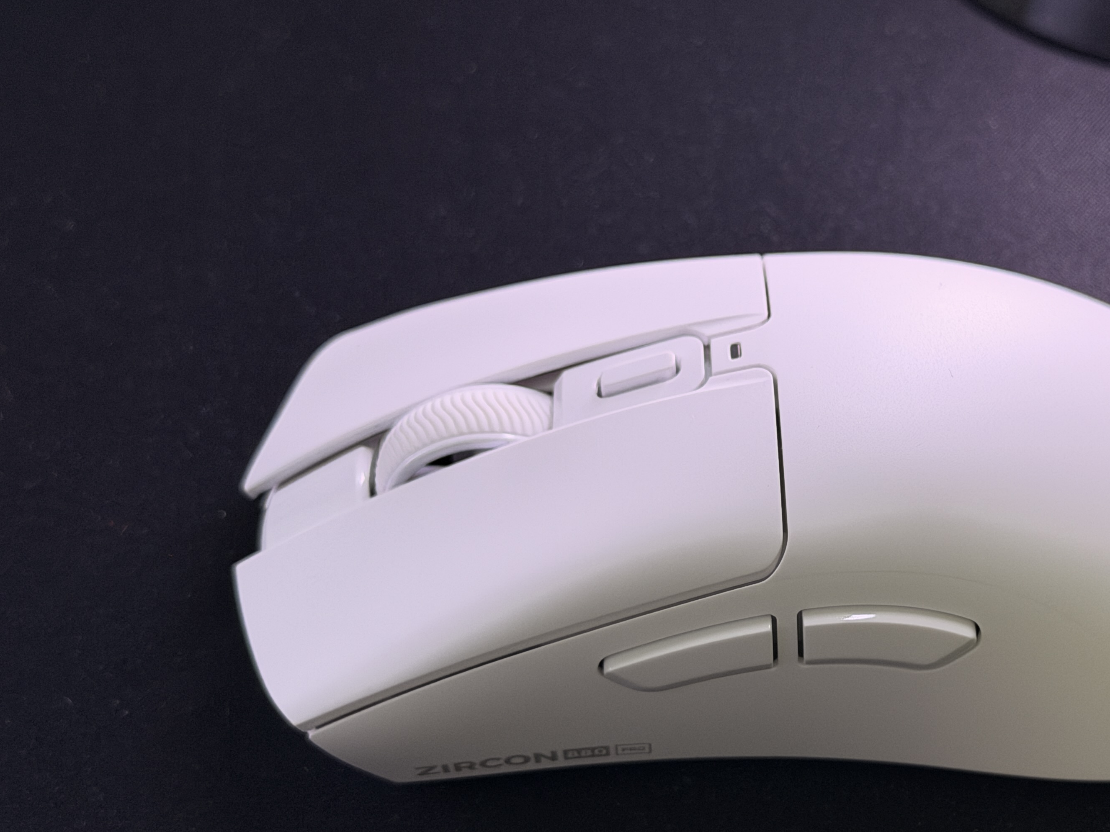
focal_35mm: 73
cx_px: 803
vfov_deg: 20.1
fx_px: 2341
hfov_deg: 26.4
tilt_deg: -51.1
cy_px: 516
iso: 80
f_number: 1.78
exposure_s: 1/117
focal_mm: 6.76
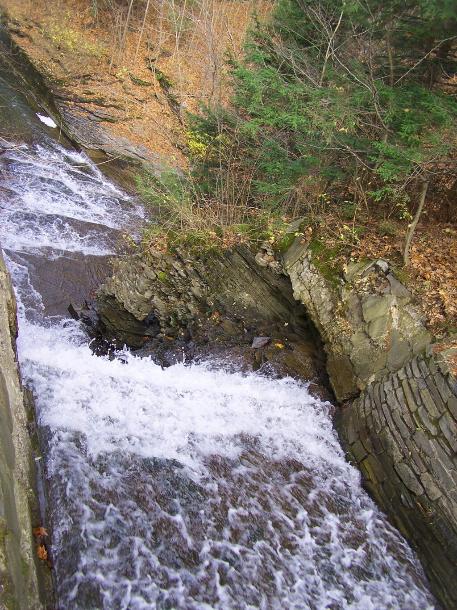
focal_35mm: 38
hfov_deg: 37.7
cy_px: 305
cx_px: 228
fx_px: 669
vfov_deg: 49.0
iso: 80
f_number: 2.8
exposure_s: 1/160
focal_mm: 6.3
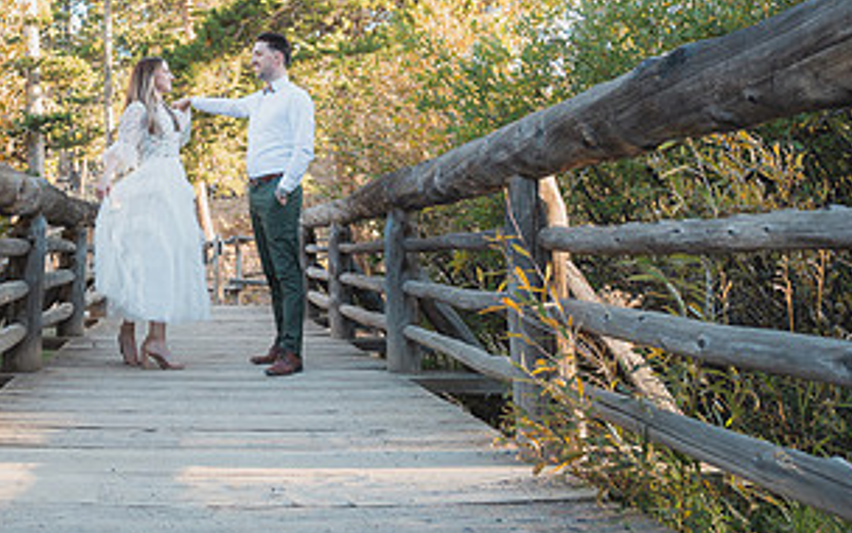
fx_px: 836
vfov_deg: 33.2
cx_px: 154
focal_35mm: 36
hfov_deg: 50.3
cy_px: 38
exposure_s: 1/125
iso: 200
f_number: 2.8
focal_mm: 18
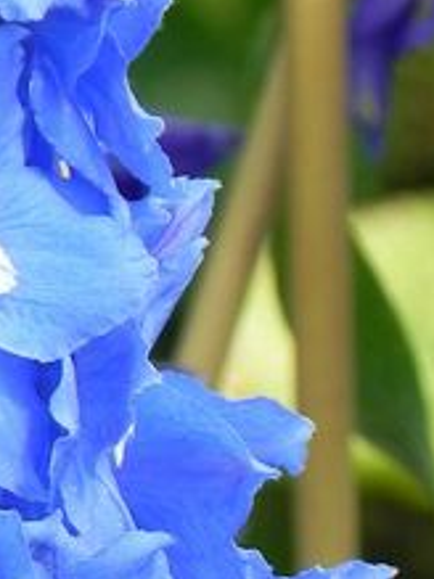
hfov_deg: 1.2
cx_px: -230
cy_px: 442
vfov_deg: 1.6
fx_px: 20582
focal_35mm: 1230
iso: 160
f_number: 5.6
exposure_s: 1/320
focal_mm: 59.9
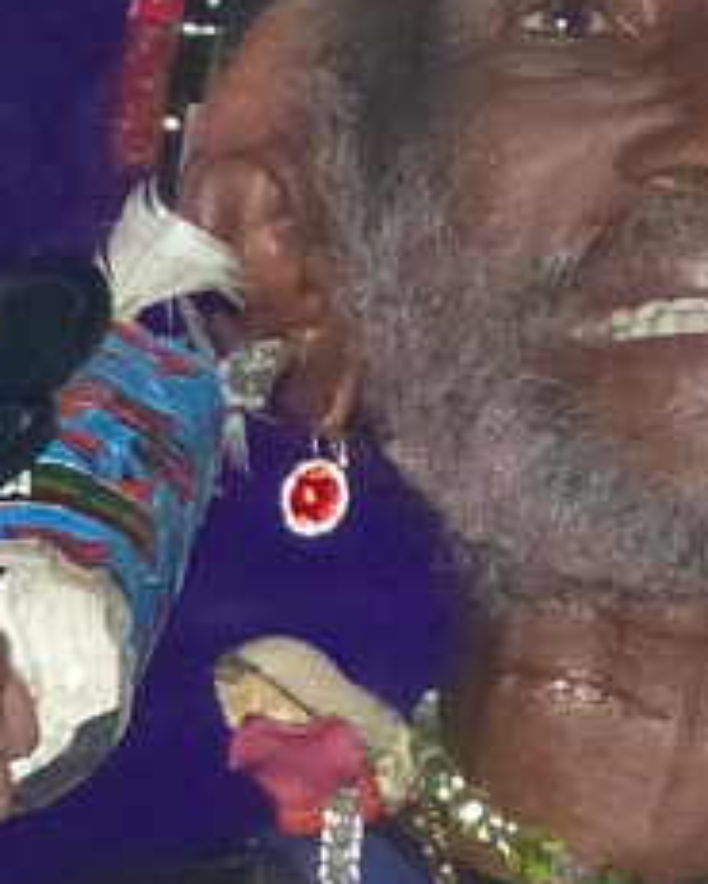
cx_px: 763
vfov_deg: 9.9
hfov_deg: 8.1
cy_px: 1190
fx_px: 4973
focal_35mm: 190
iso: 400
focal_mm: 8.1
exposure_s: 1/160
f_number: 2.8
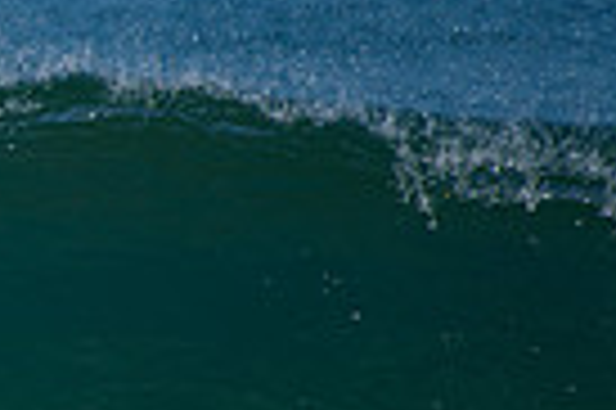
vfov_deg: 0.6
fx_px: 36266
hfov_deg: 1.0
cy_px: 241
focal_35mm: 2122
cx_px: -638
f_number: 5.6
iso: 110
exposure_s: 1/2000
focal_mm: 500
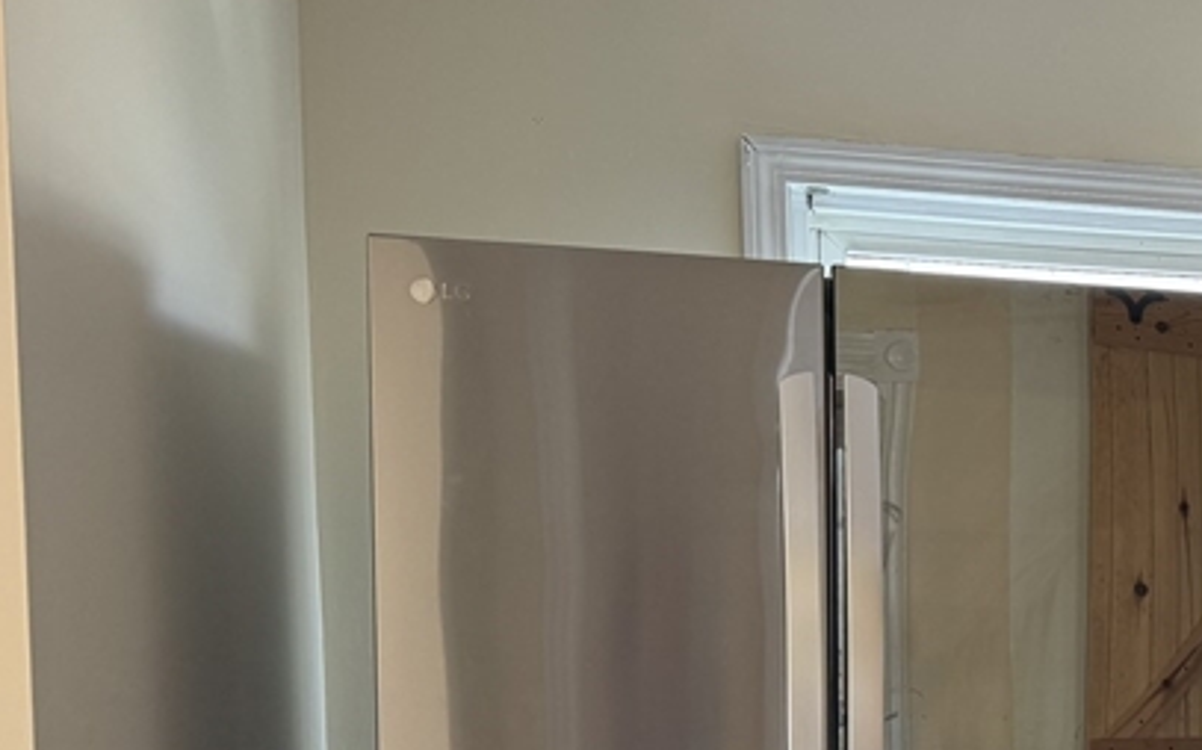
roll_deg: -0.2
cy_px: 782
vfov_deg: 19.6
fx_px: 2096
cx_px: 1364
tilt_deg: -4.5
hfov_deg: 28.6
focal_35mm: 64
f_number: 1.78
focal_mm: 6.76
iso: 160
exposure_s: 1/120
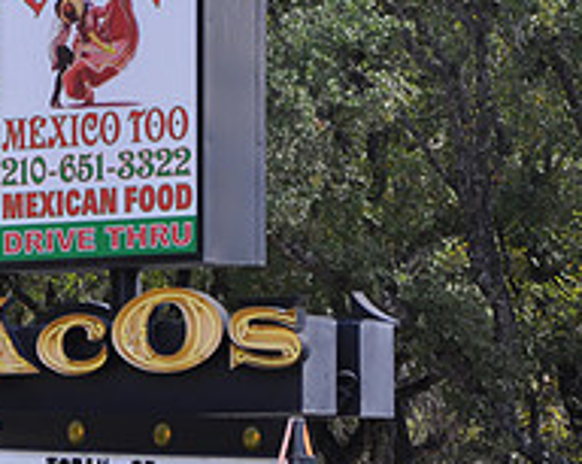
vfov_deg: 3.5
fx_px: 7678
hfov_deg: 4.3
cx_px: -209
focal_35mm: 446
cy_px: 238
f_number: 5.6
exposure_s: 1/125
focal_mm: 105
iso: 360
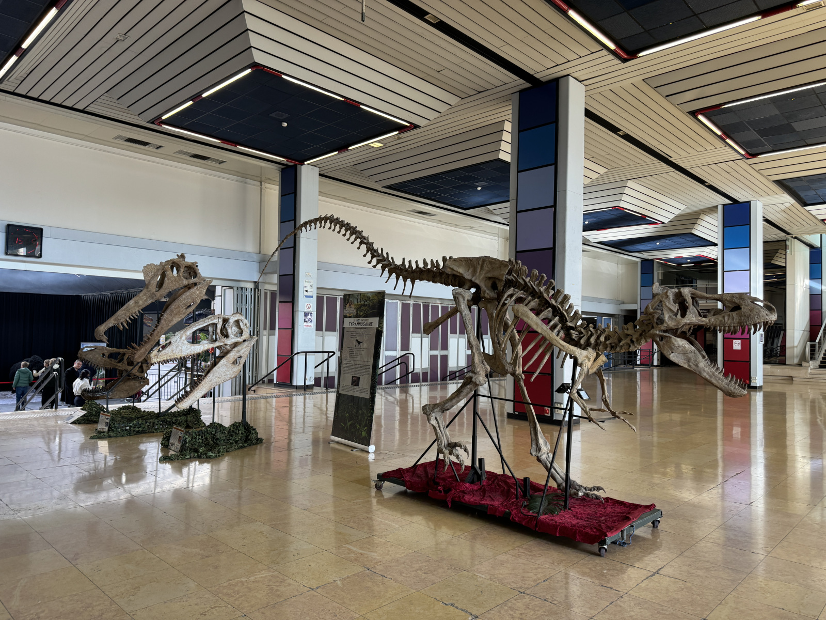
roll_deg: -0.7
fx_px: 573
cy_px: 310
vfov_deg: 56.8
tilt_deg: +2.5
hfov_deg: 71.6
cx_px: 413
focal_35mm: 24
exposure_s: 1/100
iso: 100
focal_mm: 6.86
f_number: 1.78
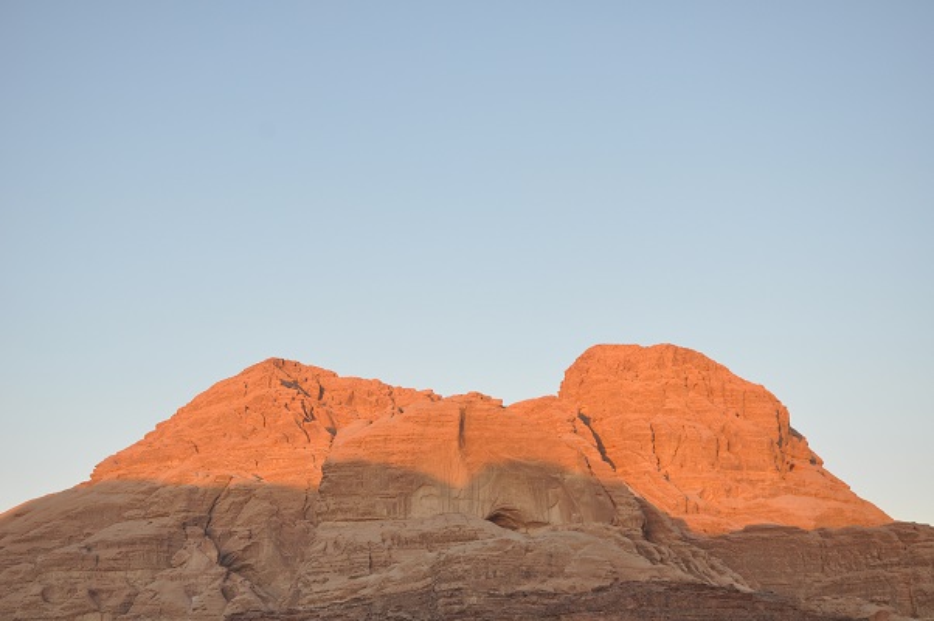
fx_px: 1361
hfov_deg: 37.9
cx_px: 467
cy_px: 310
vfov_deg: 25.7
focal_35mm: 52
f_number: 8
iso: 200
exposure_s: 1/60
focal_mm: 35
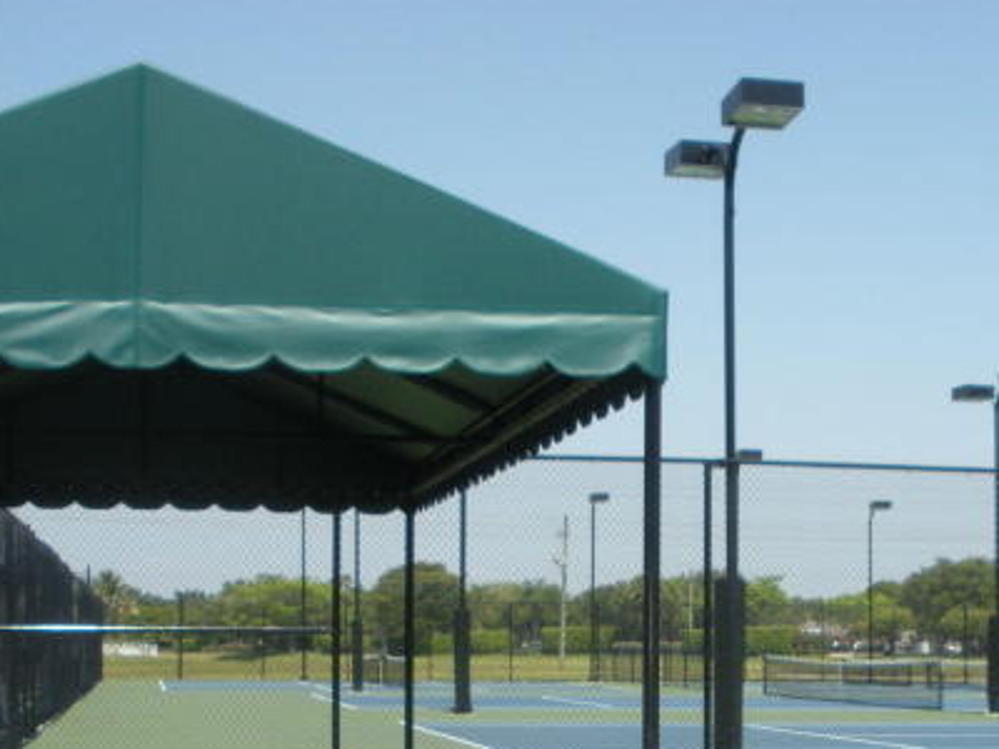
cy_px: 714
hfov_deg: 26.8
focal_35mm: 72
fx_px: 2078
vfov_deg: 19.9
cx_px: 722
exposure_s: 1/754
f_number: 3.5
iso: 88
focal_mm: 6.3
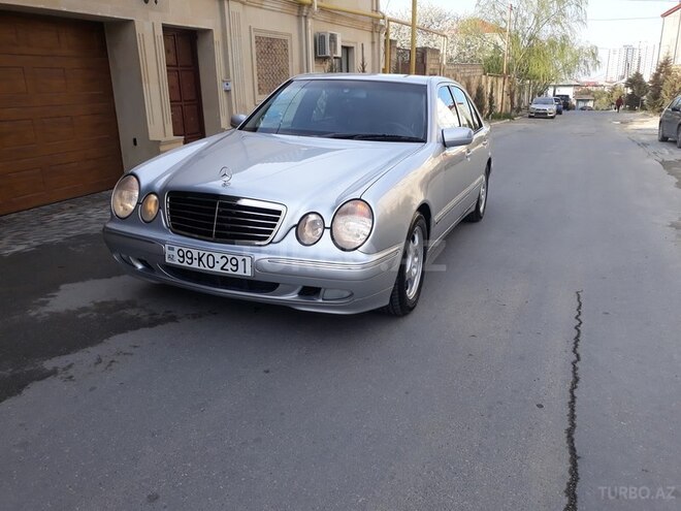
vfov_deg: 51.4
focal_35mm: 27
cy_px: 256
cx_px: 340
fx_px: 531
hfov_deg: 65.3
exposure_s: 1/489
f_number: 1.7
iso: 40
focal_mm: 3.71
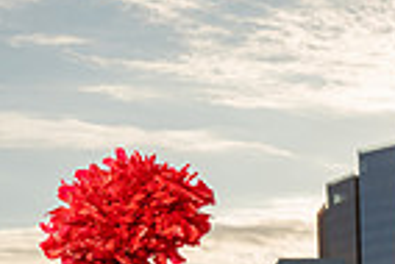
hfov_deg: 14.5
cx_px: 384
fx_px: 1527
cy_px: 611
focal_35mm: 139
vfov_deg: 9.0
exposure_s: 1/250
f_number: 9
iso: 100
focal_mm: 44
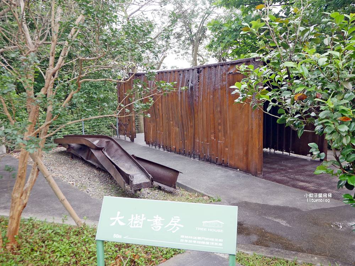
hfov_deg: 56.8
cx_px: 178
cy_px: 133
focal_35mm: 32
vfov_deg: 44.2
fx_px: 328
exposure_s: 1/60
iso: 400
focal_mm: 16
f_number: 4
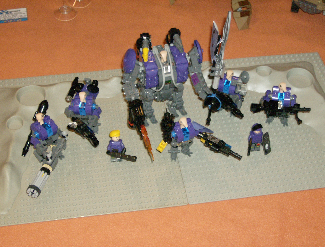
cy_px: 124
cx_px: 162
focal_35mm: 70
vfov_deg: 21.2
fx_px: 660
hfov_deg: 27.6
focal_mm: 11.6
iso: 200
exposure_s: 1/91.3
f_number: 3.7
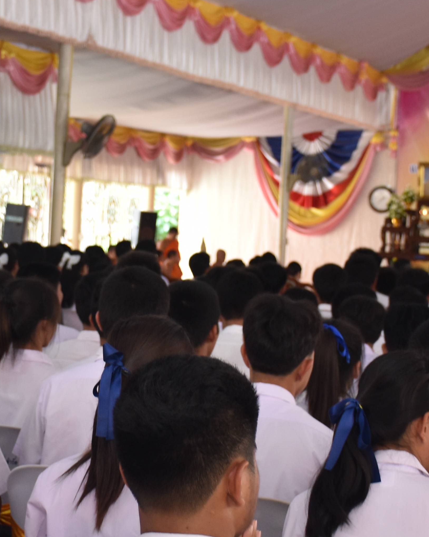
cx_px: 133
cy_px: 262
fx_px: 1968
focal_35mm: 124
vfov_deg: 15.5
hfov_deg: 12.4
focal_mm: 30
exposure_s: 1/60
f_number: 4
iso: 500
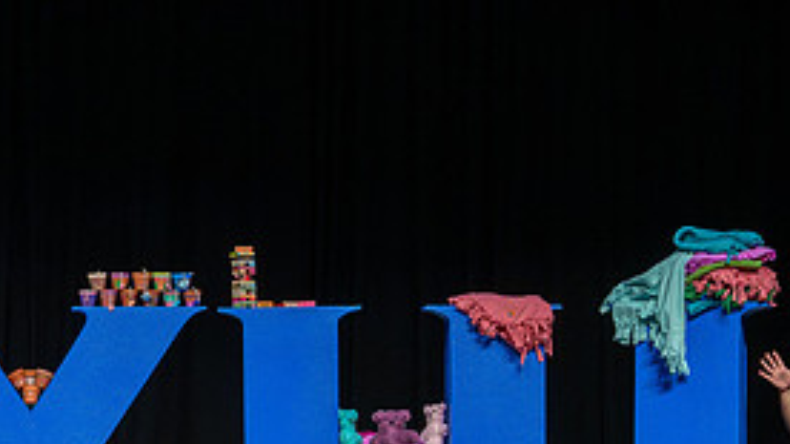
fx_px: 2617
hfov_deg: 17.1
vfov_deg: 9.6
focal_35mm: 125
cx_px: 217
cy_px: 433
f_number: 5.6
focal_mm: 47
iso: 1600
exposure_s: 1/100
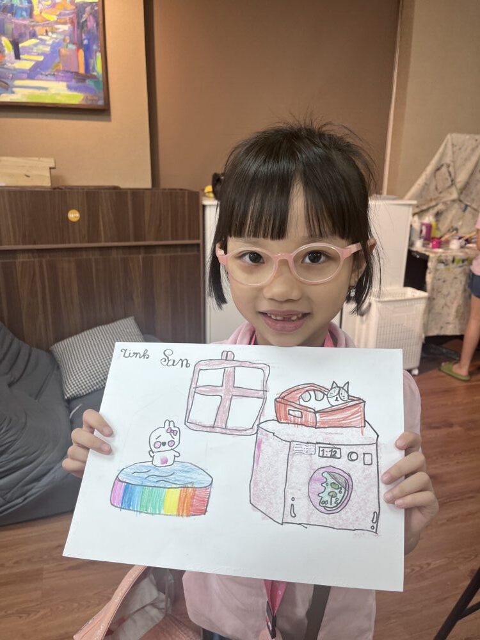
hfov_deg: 53.1
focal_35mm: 26
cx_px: 240
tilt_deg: -16.7
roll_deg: -0.2
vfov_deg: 67.3
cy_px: 320
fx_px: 481
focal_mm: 5.1
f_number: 1.6
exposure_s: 1/100
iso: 80
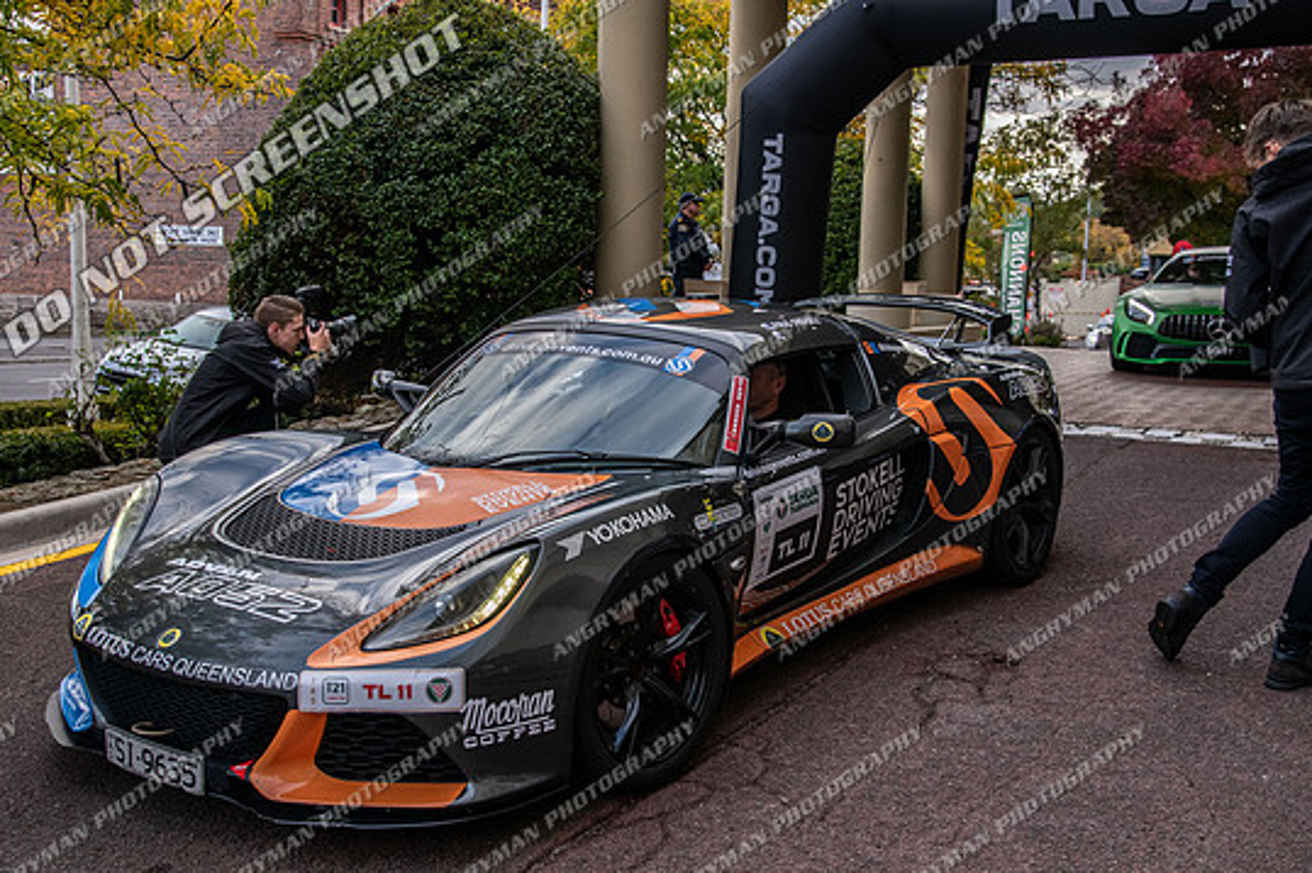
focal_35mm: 41
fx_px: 1493
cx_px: 622
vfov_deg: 32.6
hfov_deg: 47.4
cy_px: 445
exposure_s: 1/320
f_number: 5.6
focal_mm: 38
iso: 500
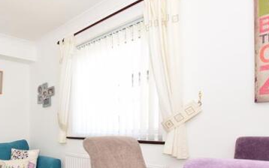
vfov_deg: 42.9
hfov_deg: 60.2
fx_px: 205
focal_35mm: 28
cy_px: 130
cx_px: 47
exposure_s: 1/60
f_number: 7.1
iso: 400
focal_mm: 10
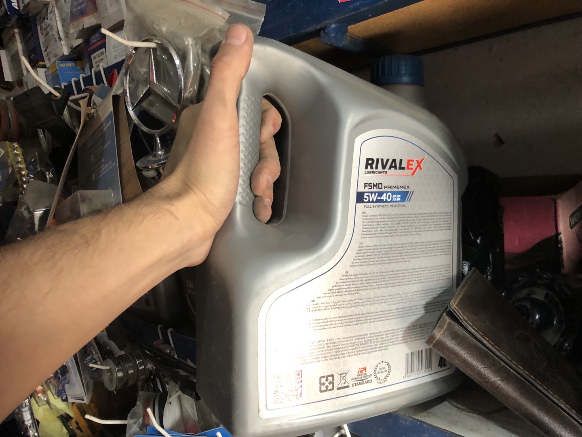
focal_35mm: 28
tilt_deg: -10.5
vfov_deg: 49.7
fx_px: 471
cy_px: 218
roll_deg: +9.1
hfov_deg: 63.4
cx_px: 291
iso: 50
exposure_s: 1/15
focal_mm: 4
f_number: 1.8
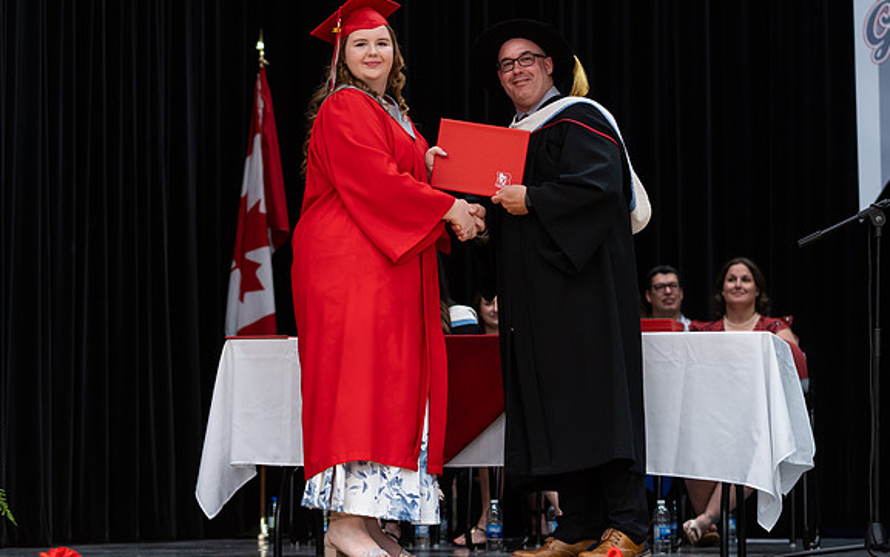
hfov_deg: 18.4
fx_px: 2742
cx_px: 374
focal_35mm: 113
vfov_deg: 11.6
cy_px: 268
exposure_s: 1/200
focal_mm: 85
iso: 1000
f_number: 2.8
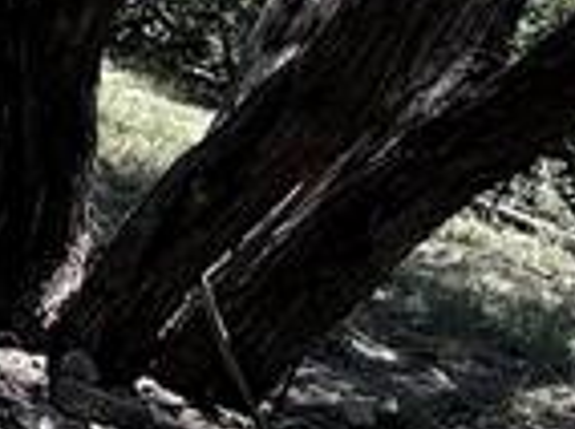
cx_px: -603
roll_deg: -1.4
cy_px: -57
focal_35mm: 101
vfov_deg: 14.2
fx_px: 1675
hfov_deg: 15.3
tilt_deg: -8.1
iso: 64
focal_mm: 2.22
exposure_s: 1/751
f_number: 2.2
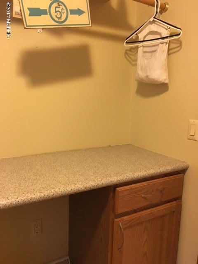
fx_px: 221
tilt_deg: -8.7
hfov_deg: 48.2
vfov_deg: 61.7
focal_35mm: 29
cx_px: 99
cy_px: 132
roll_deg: +0.0
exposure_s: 1/15
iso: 200
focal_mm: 4.15
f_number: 2.2
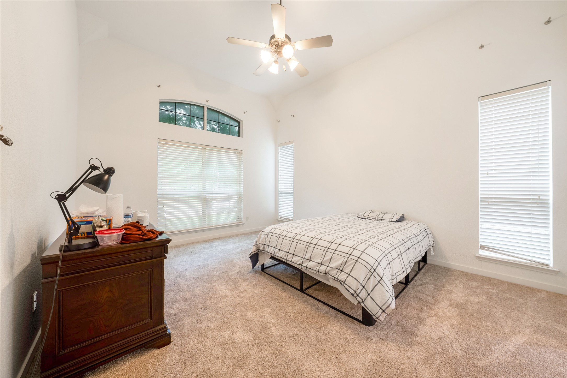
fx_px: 189
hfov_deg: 112.6
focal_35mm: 12
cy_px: 189
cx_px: 284
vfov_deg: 90.1
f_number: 9
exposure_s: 1/5
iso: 100
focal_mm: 12
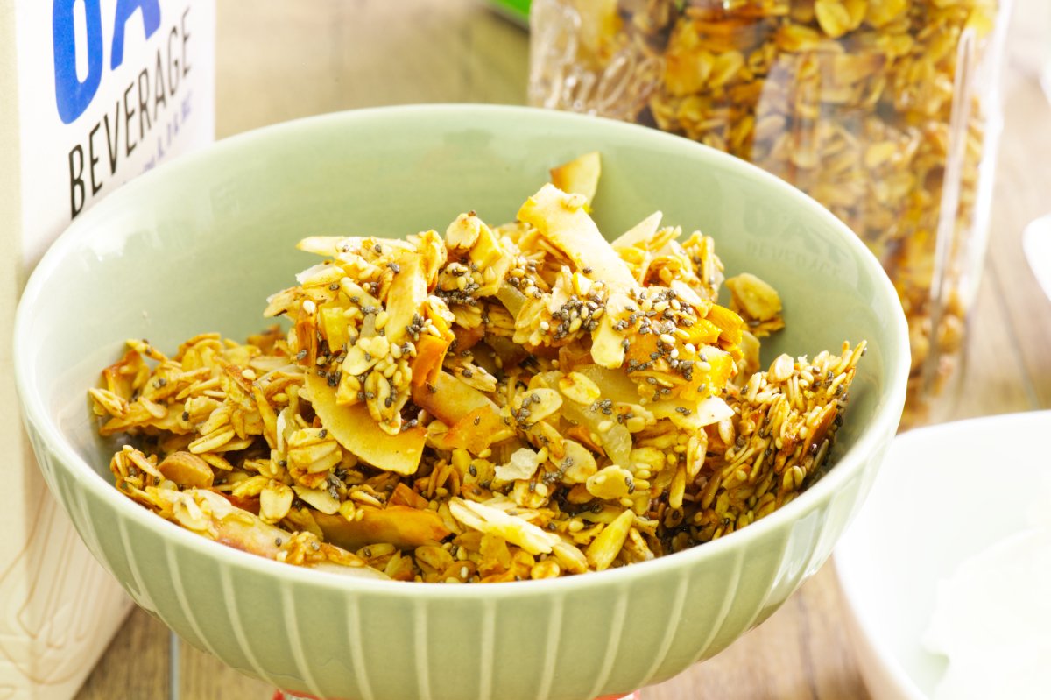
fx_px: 3064
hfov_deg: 19.5
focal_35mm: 105
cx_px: 526
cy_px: 350
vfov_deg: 13.0
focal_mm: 105
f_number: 16
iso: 400
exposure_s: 8
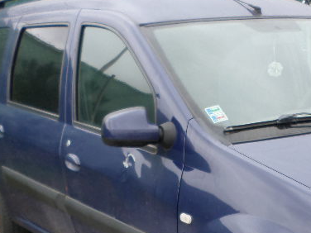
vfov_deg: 20.8
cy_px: 239
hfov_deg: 27.9
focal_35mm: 68
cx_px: 253
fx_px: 611
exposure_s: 1/125
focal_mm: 4.5
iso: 80
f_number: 2.5
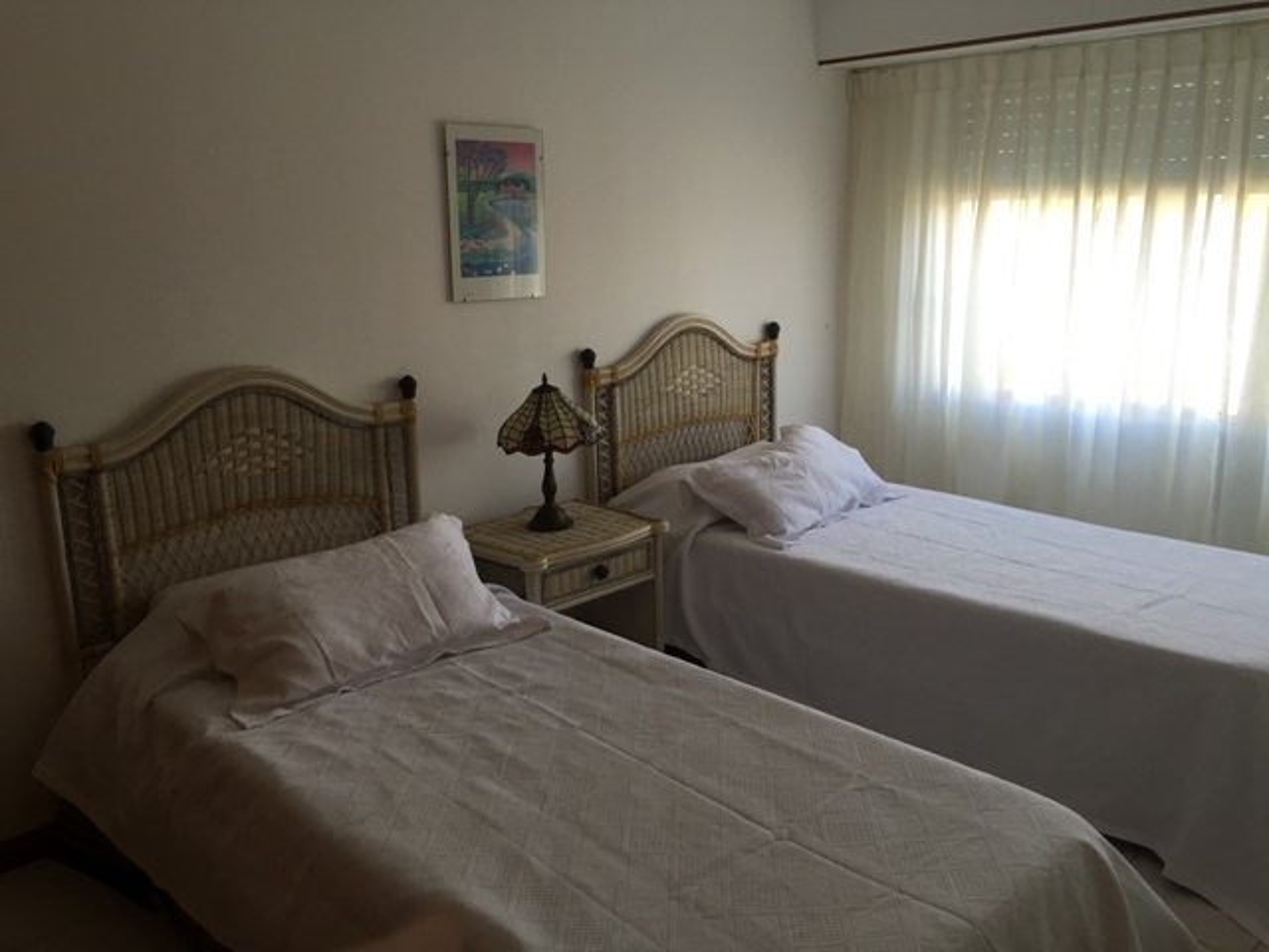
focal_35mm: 29
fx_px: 1063
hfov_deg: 61.7
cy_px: 476
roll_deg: +1.3
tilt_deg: -13.9
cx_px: 634
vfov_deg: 48.2
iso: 50
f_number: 2.2
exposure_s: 1/100
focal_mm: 4.15
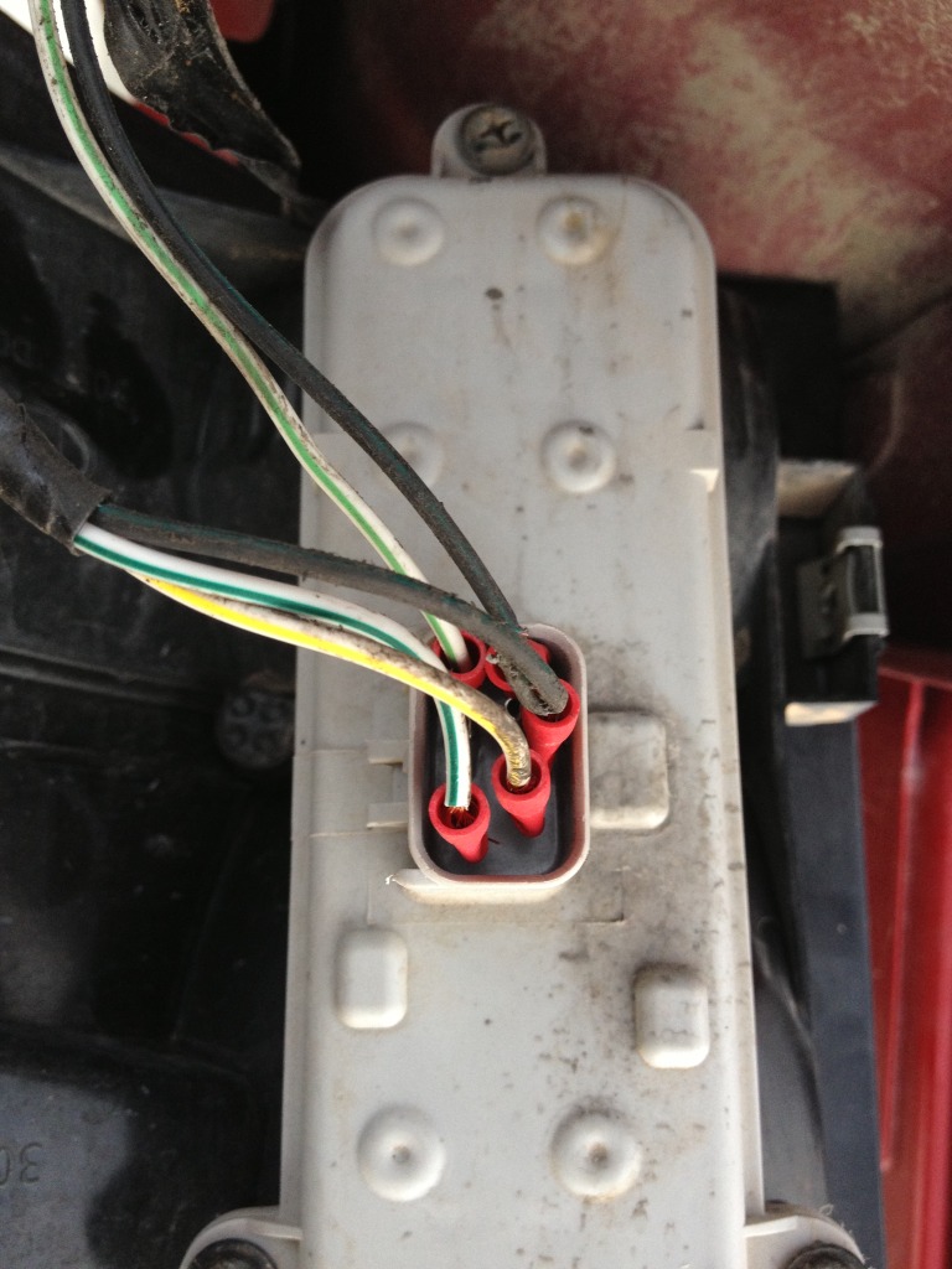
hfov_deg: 40.7
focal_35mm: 35
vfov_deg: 52.6
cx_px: 476
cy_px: 634
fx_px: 1283
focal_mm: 4.3
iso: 100
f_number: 2.4
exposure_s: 1/120
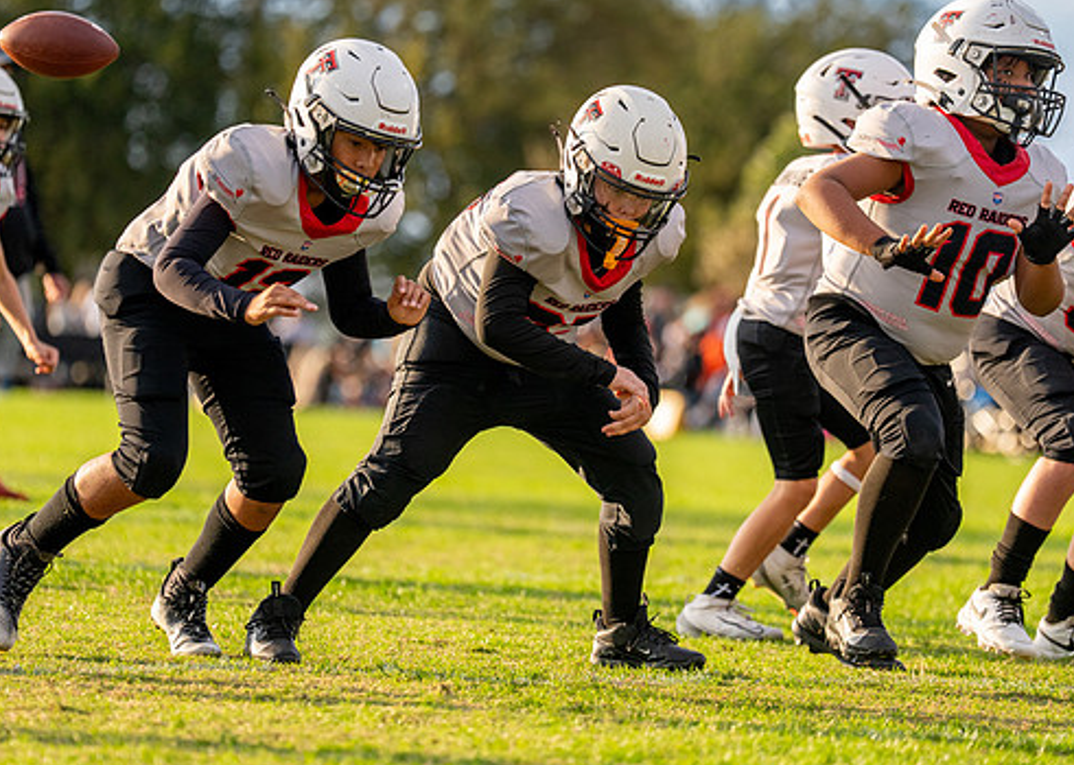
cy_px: 354
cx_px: 542
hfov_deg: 9.5
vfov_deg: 6.7
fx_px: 6493
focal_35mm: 213
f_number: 2.8
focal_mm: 163
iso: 400
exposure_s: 1/2000
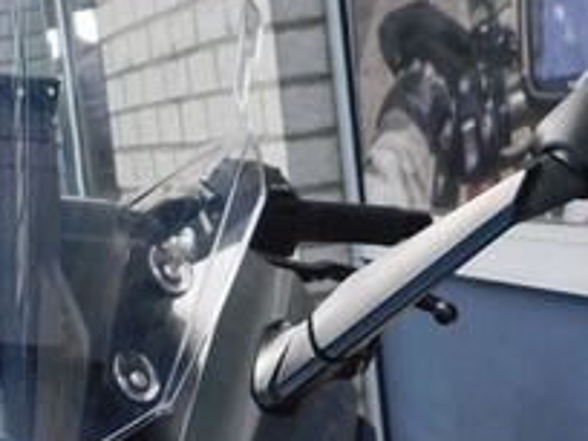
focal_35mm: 94
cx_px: -32
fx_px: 1597
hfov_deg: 20.1
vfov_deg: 15.4
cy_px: 473
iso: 125
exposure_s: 1/400
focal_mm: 5.3
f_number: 3.2
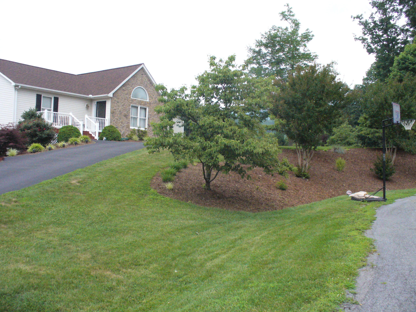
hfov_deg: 50.1
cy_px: 156
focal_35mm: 37
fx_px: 445
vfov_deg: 38.7
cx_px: 208
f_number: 5.6
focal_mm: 6.1
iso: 400
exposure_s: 1/500
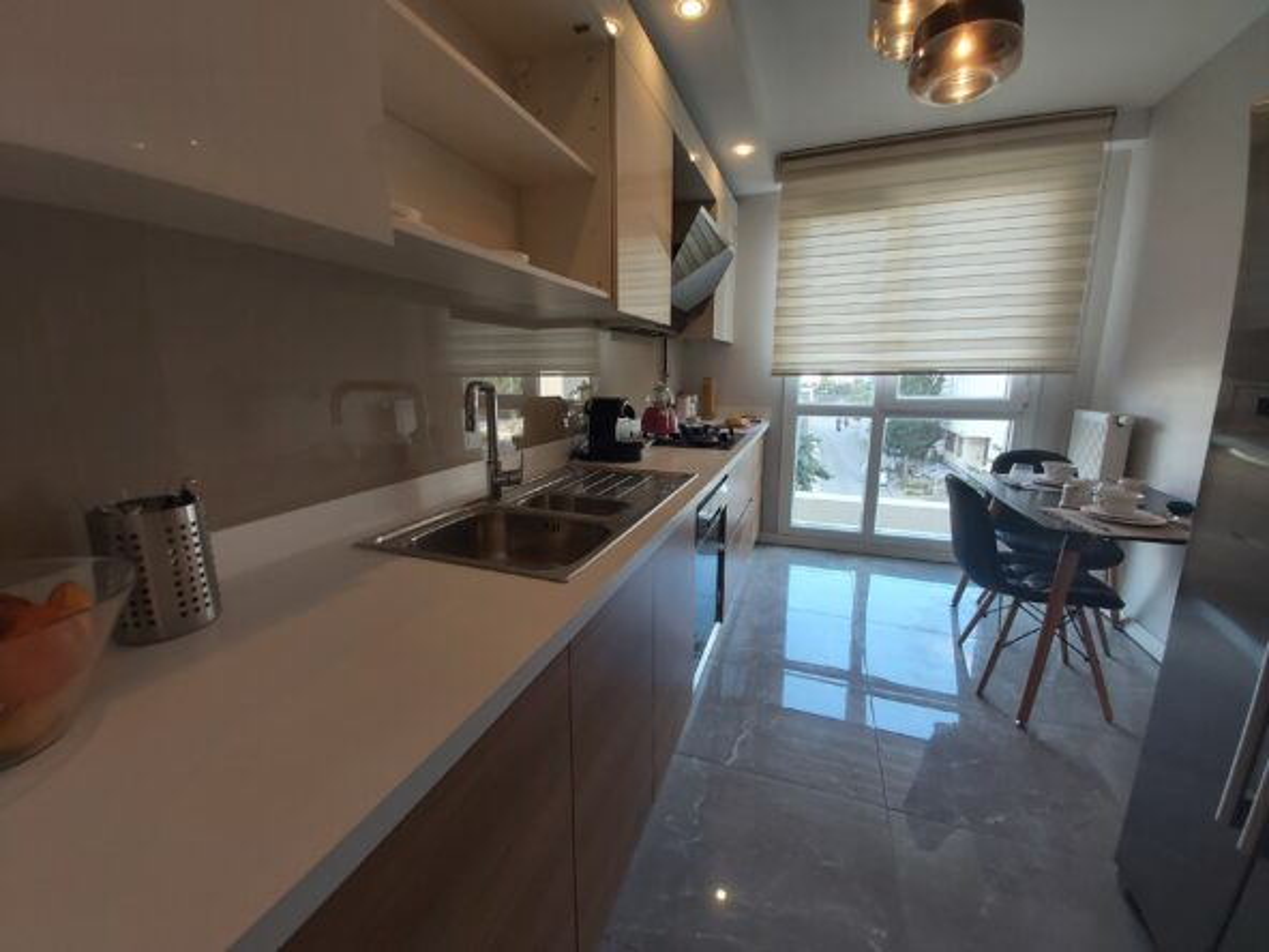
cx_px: 634
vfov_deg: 94.5
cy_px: 476
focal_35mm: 12
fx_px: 440
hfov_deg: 110.5
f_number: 2.2
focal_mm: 1.42
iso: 64
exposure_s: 1/100
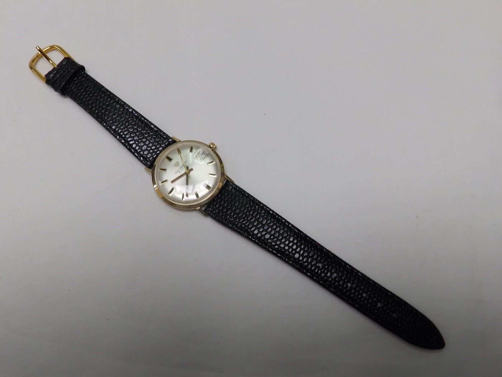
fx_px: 464
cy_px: 188
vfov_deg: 44.2
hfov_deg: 56.8
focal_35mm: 32
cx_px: 251
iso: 100
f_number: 3.7
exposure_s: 1/30
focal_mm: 5.7
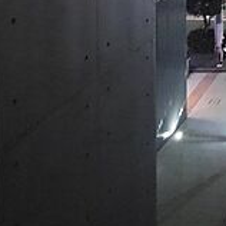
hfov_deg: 27.0
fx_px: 369
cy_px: -99
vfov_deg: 26.4
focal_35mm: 50
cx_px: 313
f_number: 4
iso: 3200
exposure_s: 1/10
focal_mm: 7
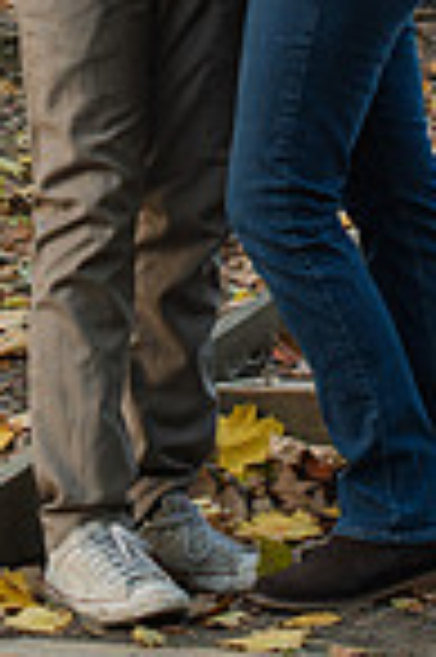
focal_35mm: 154
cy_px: -225
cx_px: 222
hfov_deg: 8.9
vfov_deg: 12.9
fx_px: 2804
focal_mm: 50
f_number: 3.5
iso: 1000
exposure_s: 1/320
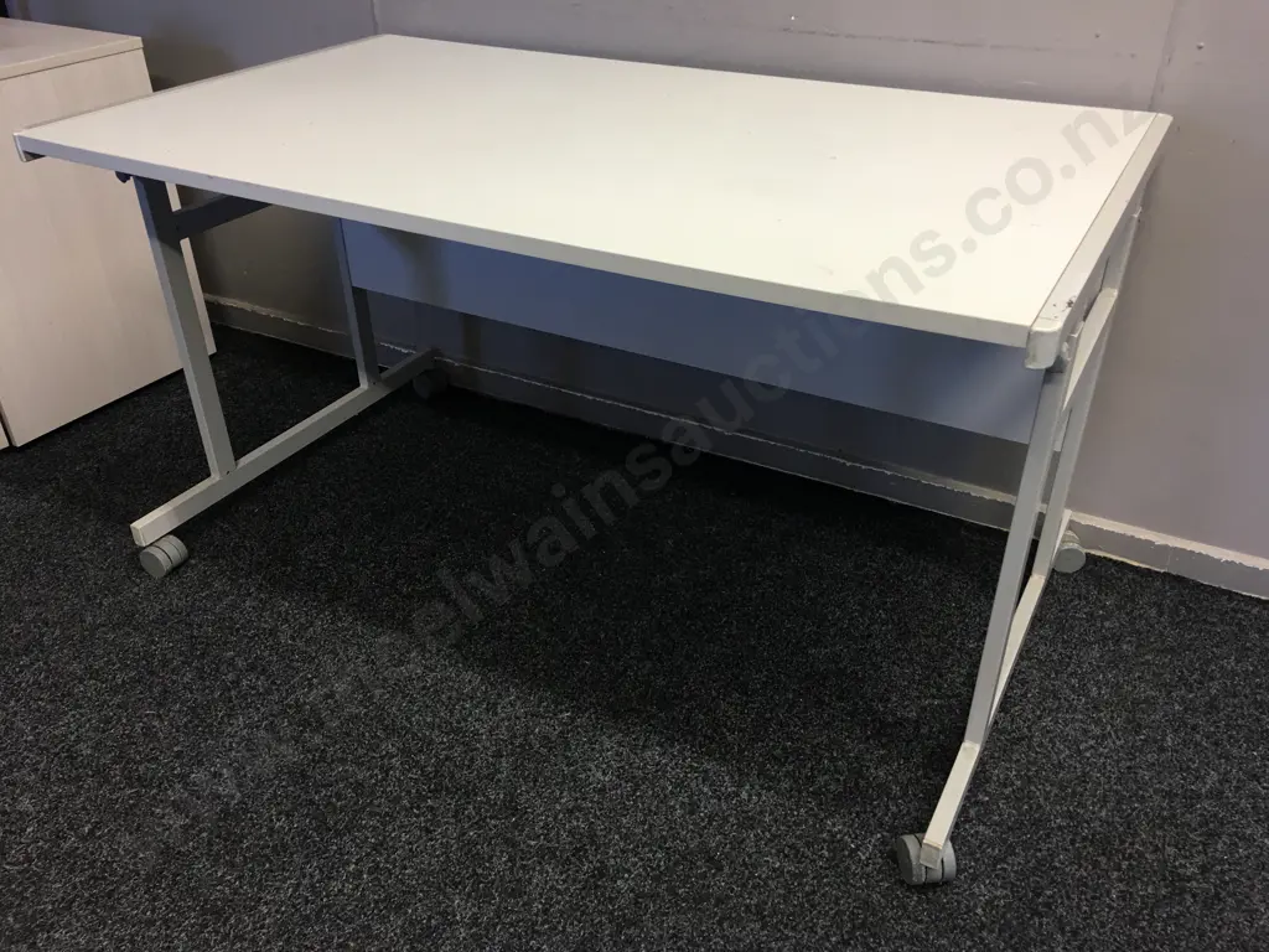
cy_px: 476
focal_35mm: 29
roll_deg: -0.7
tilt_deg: -29.9
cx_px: 634
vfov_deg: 48.2
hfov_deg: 61.7
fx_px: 1063
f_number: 2.2
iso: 50
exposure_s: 1/17
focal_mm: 4.15
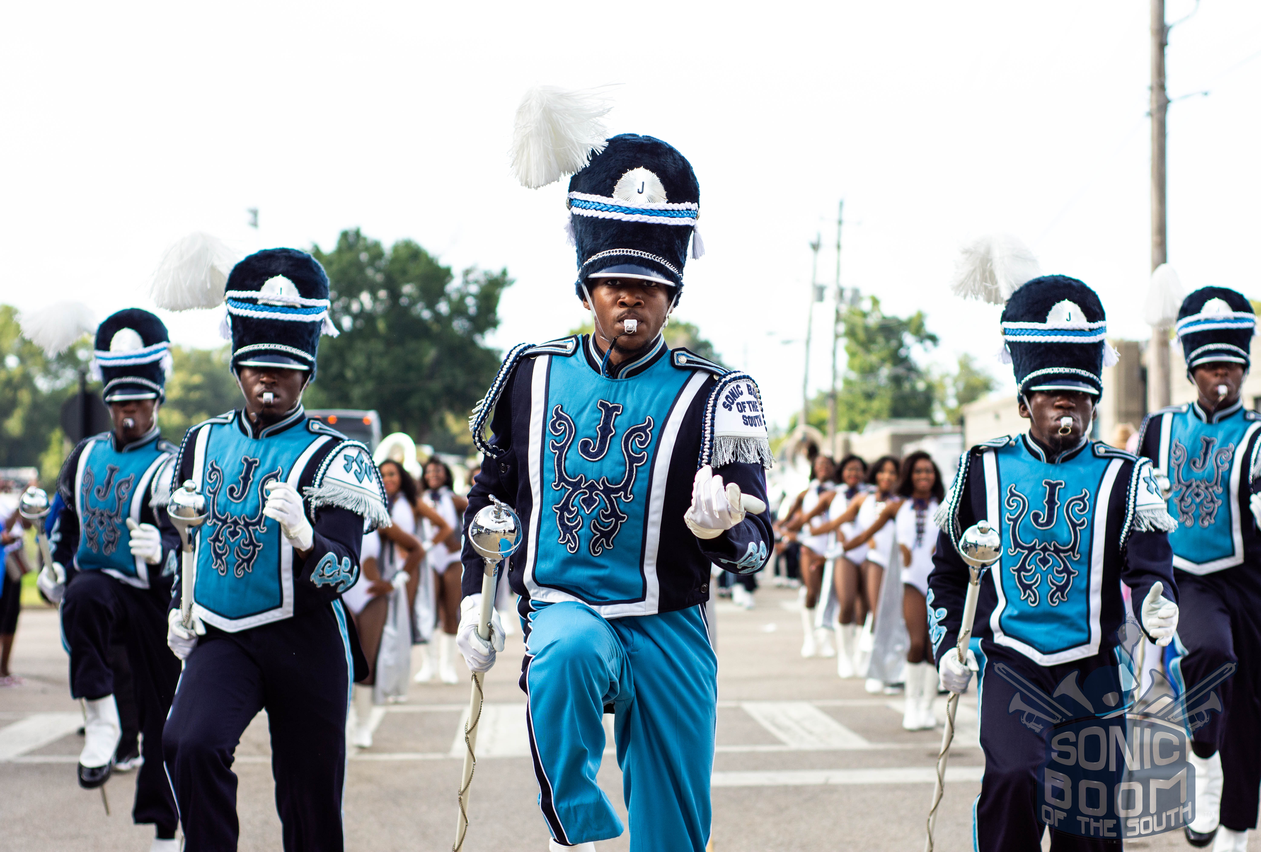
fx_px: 2662
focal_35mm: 76
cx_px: 622
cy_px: 426
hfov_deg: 26.6
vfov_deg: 18.2
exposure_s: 1/1000
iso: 100
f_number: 2.8
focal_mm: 50
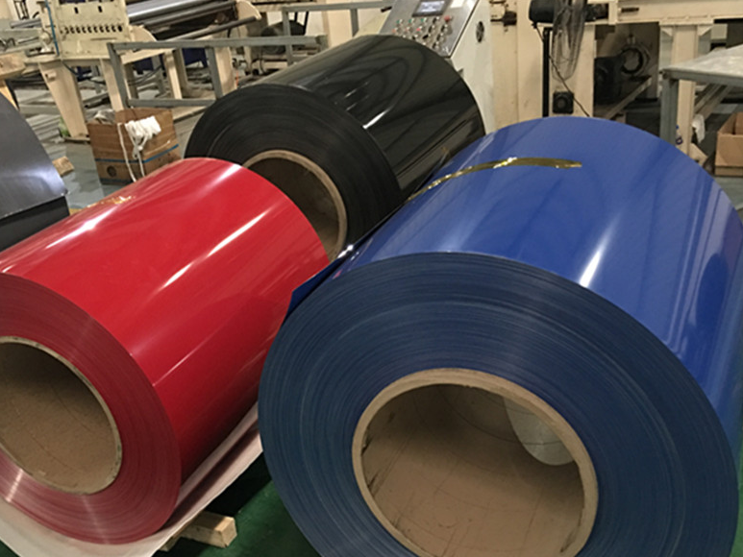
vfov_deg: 46.8
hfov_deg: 60.0
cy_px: 284
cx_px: 375
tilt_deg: -26.2
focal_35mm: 30
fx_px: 644
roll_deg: +8.1
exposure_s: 1/4
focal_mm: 4.15
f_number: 2.2
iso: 100
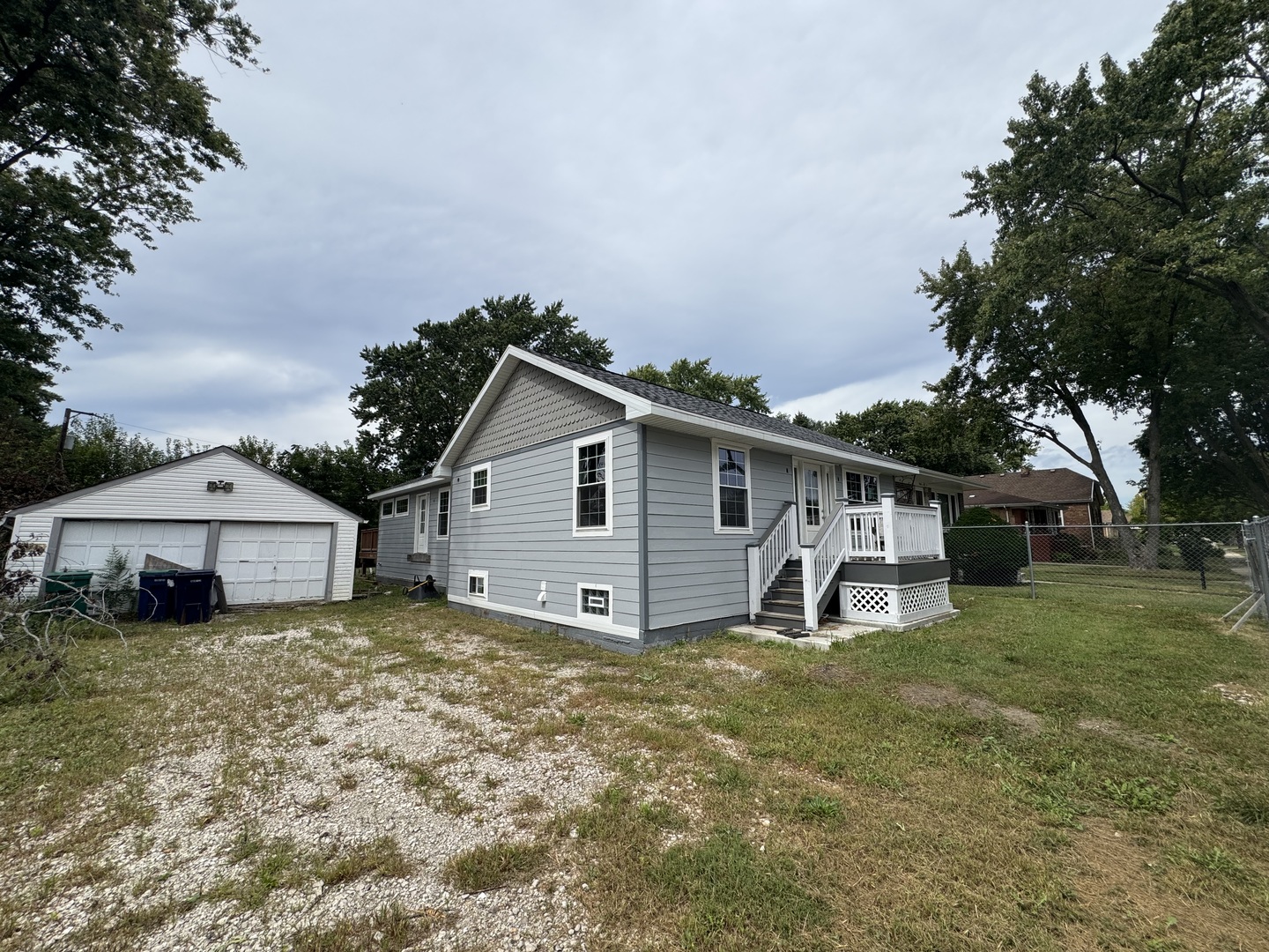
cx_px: 634
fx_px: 513
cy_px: 476
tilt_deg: +7.1
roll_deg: +0.1
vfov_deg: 85.7
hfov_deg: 102.1
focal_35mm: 14
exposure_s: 1/1477
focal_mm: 2.22
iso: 50
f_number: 2.2
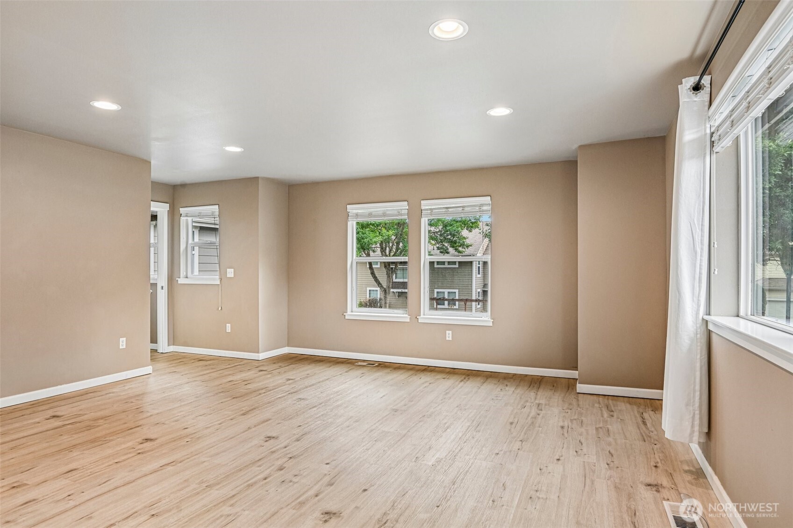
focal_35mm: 20
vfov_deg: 61.9
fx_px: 440
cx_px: 396
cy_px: 264
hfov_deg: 84.0
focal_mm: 20
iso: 400
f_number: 8
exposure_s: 1/30
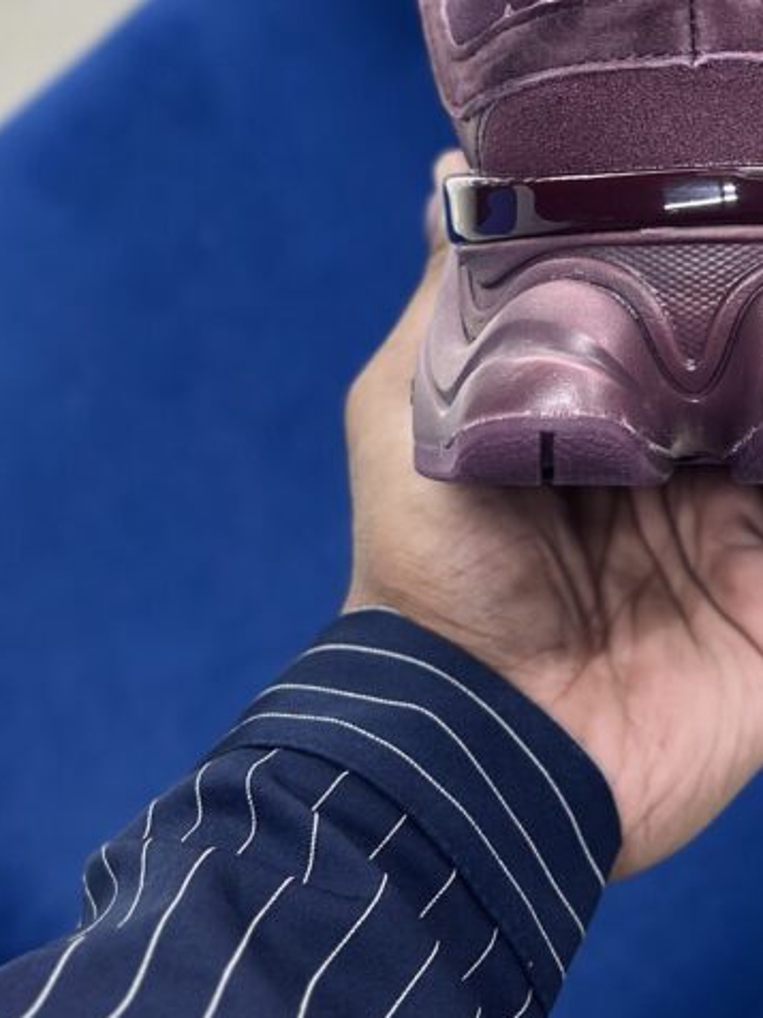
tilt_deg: -59.8
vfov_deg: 20.6
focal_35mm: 94
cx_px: 669
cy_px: 174
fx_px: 2763
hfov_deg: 15.6
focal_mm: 6.86
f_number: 1.78
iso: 160
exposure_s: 1/100
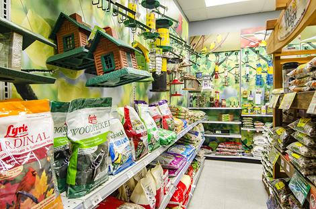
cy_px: 104
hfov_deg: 81.3
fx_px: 184
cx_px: 158
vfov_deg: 59.2
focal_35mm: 21
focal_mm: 14
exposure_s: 1/13
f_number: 8
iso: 640
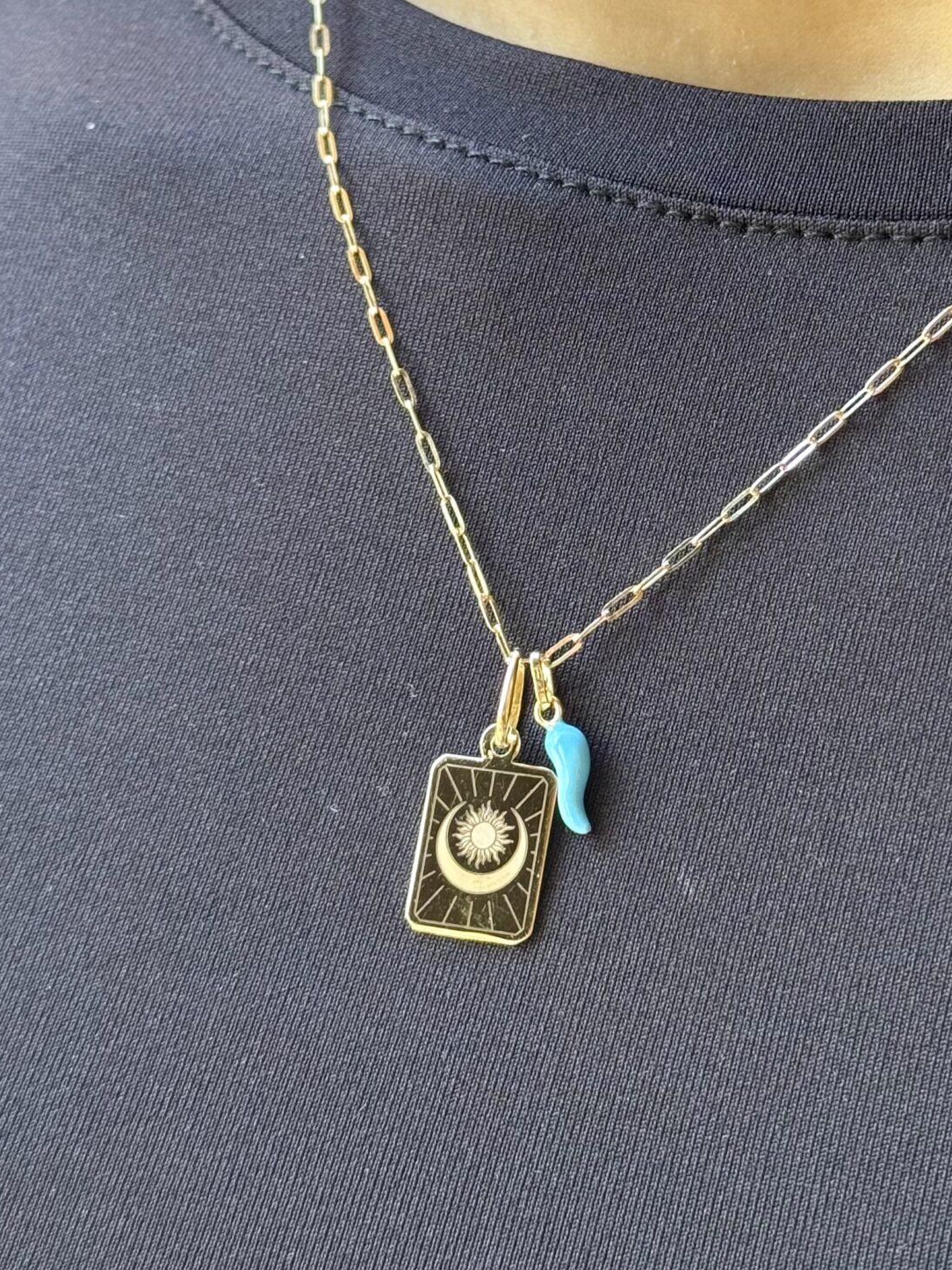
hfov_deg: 17.3
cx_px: 615
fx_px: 3118
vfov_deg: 22.9
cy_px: 394
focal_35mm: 85
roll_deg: +0.0
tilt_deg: -13.9
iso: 100
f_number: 1.78
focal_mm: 6.76
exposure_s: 1/114
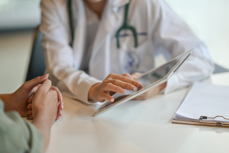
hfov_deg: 19.5
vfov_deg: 13.0
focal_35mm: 105
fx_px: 668
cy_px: 76
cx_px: 114
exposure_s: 1/250
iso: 200
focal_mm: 105
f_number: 1.4
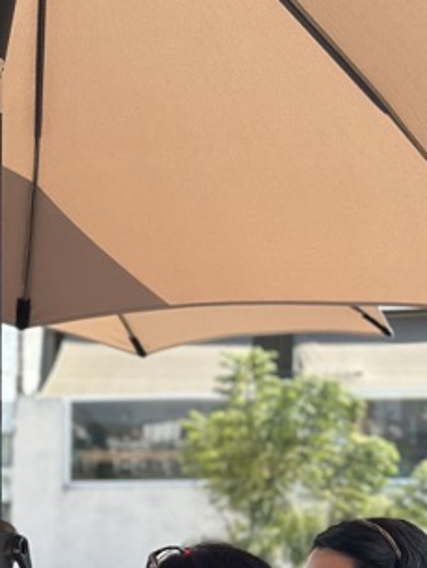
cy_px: 689
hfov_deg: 10.3
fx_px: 2316
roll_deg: +1.8
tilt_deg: -6.8
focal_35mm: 141
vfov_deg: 13.6
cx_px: -149
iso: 80
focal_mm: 6.86
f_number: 1.78
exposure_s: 1/3367
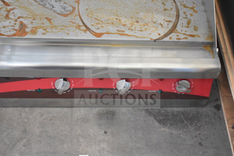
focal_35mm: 60
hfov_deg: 33.4
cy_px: 78
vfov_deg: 22.6
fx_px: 390
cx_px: 117
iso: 9000
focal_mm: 40
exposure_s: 1/60
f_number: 5
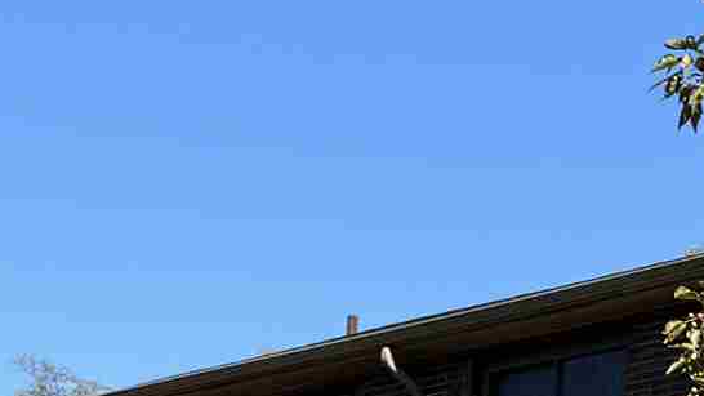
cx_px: 1355
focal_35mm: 147
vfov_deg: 7.7
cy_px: 900
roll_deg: -1.0
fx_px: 2744
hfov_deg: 12.9
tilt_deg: +4.6
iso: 80
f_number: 1.78
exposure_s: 1/2174
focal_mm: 6.76
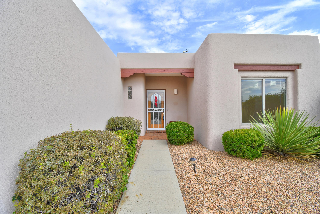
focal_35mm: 15
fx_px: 133
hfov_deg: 100.4
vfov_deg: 77.3
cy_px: 107
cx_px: 160
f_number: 9
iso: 100
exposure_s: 1/160
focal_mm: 10
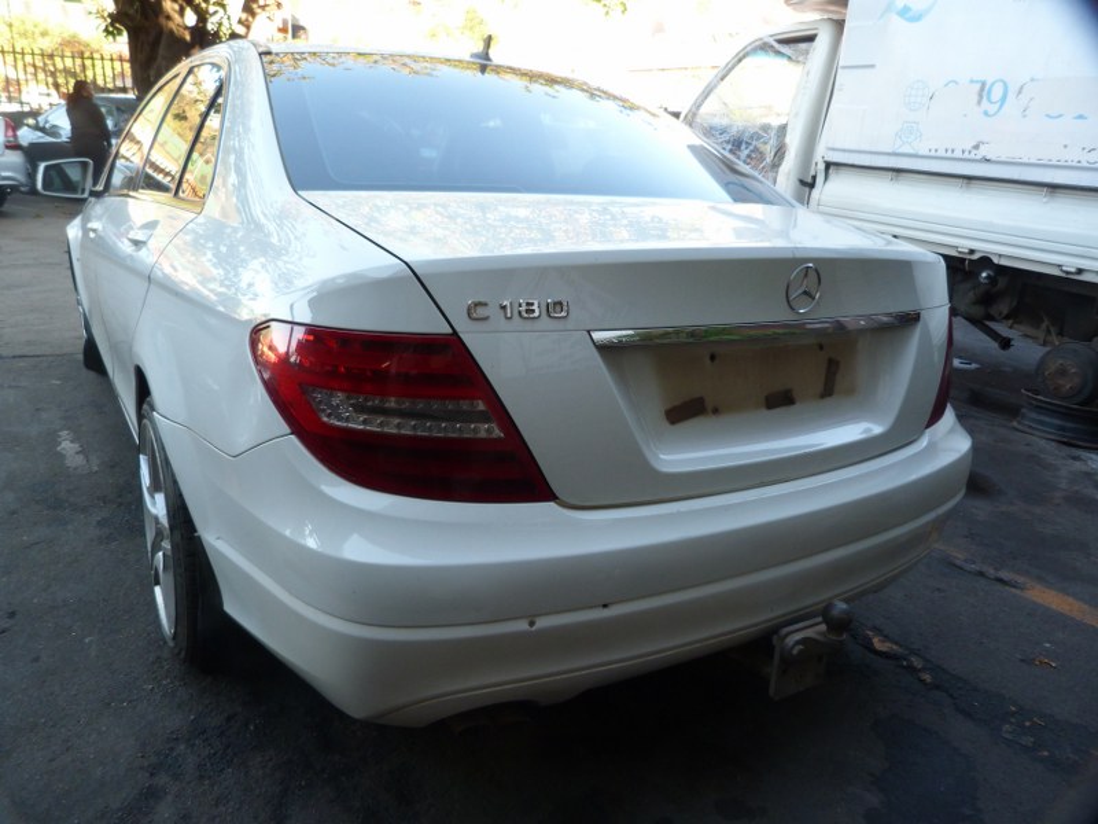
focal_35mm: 25
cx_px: 549
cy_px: 412
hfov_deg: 69.4
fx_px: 793
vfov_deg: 54.9
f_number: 2.8
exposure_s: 1/60
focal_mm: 4.5
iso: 125
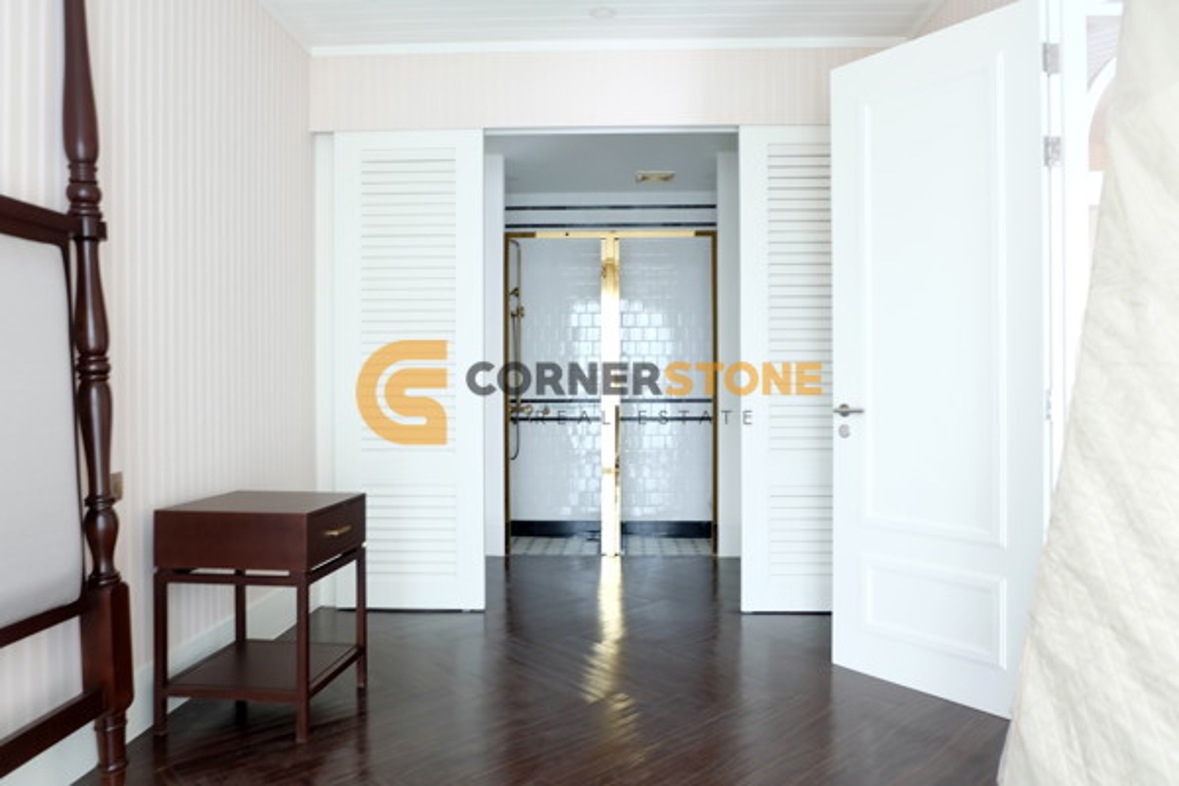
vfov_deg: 53.1
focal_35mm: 24
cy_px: 393
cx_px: 590
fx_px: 786
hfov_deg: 73.7
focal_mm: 16
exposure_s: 1/9
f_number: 3.5
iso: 200
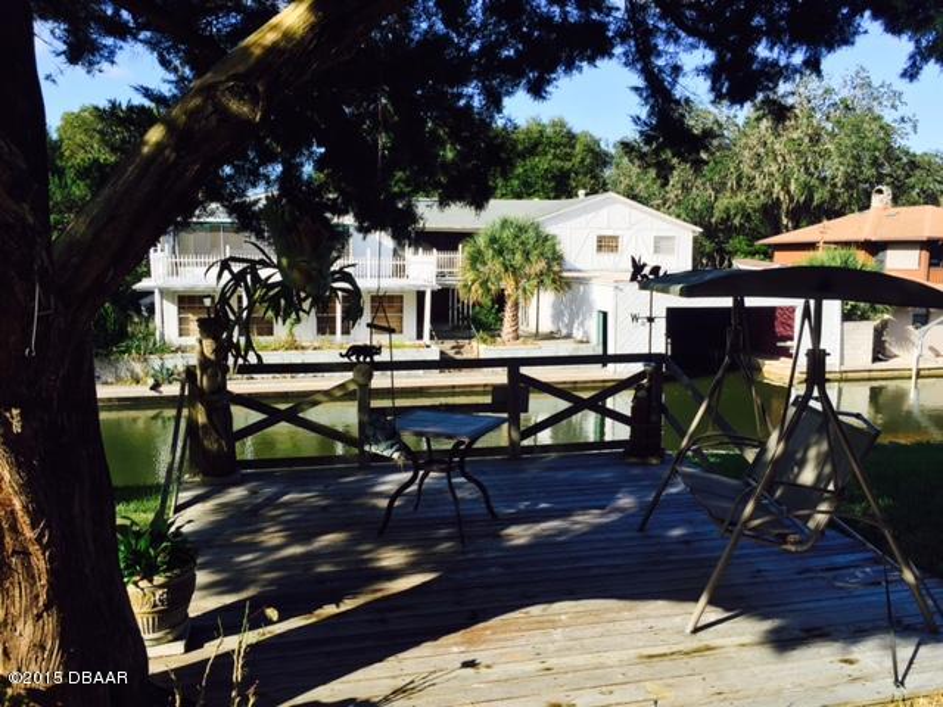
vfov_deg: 48.2
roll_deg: +0.0
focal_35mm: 29
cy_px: 354
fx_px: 790
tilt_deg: -7.0
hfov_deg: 61.7
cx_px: 472
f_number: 2.2
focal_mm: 4.15
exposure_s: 1/1199
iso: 32
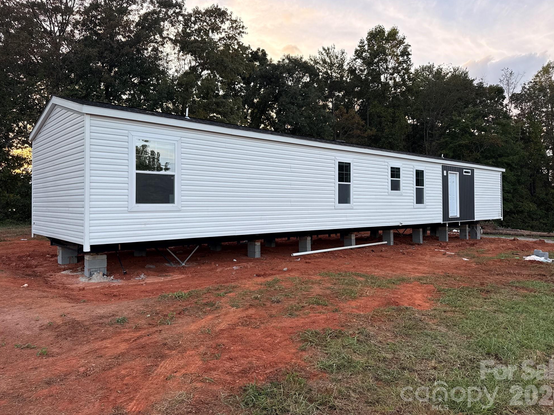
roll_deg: +0.0
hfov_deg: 69.4
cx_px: 282
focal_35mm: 25
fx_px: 400
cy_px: 199
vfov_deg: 54.9
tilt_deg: +1.3
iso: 100
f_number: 1.78
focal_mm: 6.76
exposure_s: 1/361
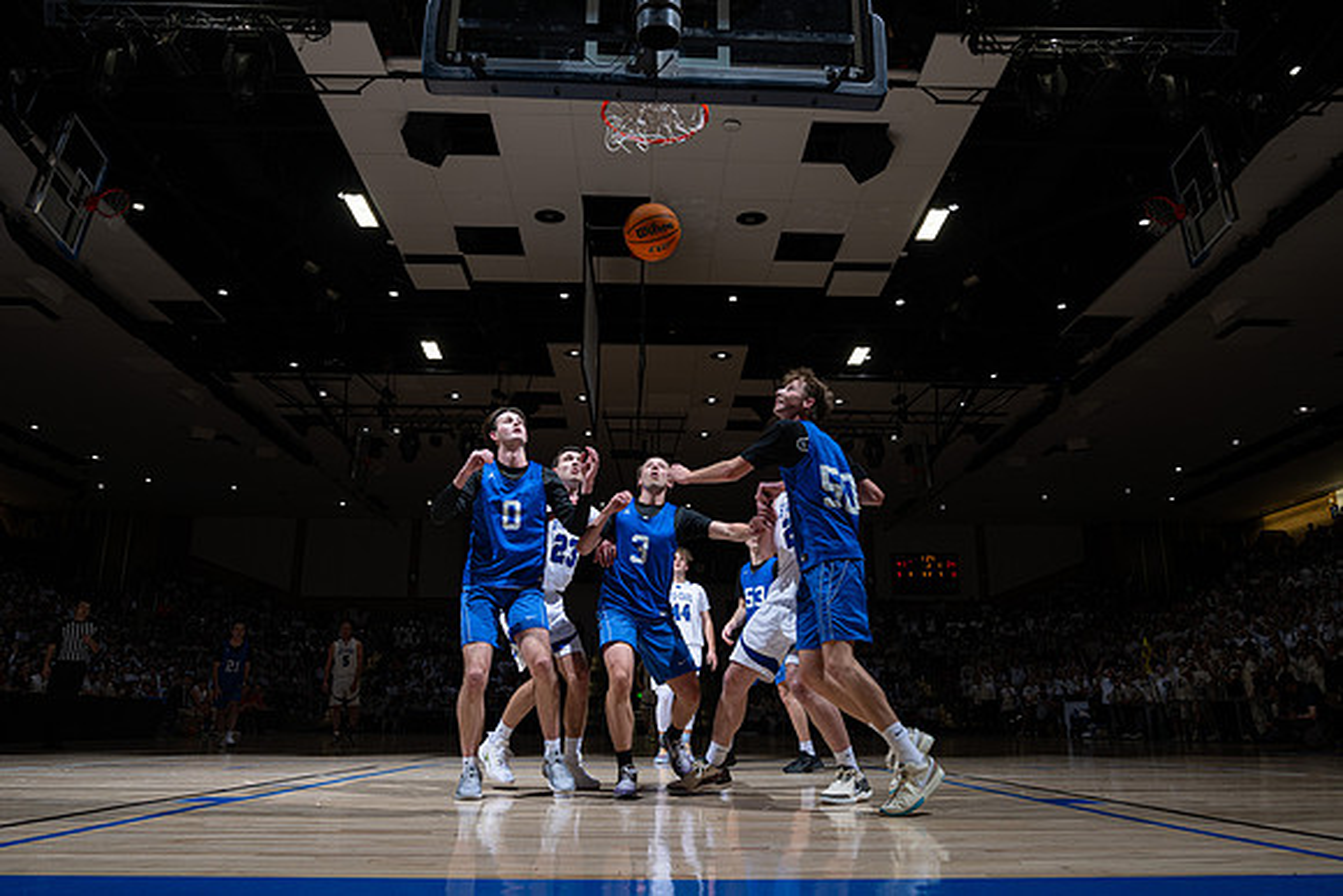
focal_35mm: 28
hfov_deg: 65.2
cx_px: 675
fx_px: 1050
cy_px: 440
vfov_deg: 46.2
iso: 100
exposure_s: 1/60
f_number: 6.3
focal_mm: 25.5
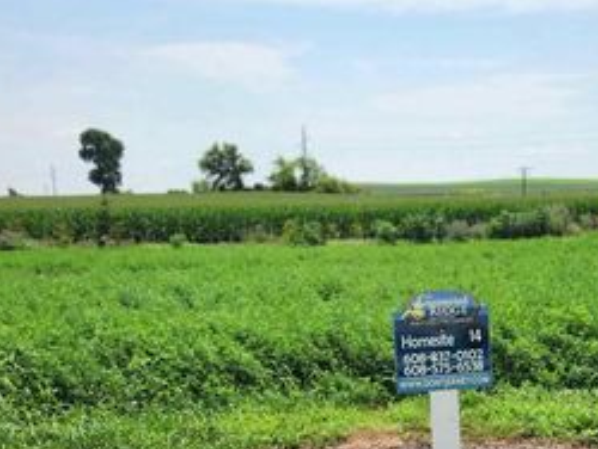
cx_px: 421
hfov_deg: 40.4
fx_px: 795
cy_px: 312
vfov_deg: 31.2
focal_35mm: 46
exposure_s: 1/3273
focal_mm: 5.4
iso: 20
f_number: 1.8
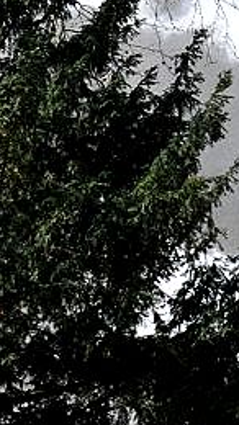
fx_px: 2177
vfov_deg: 11.1
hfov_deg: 6.0
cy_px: 52
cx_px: 553
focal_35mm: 193
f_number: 13
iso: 200
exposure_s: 1/100
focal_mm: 48
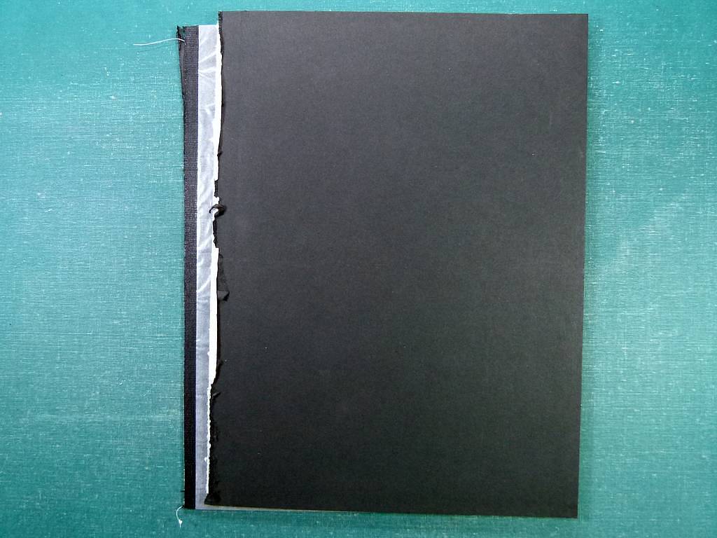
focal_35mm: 25
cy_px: 269
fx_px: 518
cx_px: 358
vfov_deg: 54.9
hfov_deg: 69.4
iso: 250
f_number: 2.8
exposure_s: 1/60
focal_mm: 4.5
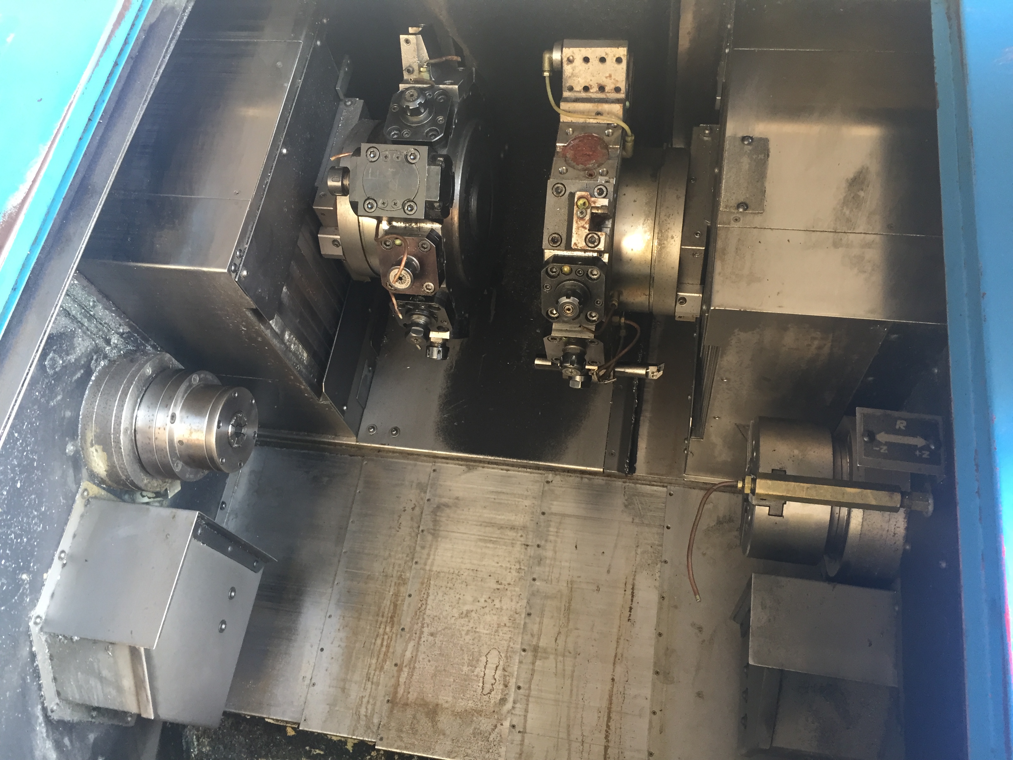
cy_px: 380
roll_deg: -2.6
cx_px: 506
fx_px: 849
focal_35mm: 29
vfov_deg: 48.2
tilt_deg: -20.9
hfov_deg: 61.7
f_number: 2.2
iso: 125
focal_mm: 4.15
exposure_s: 1/33
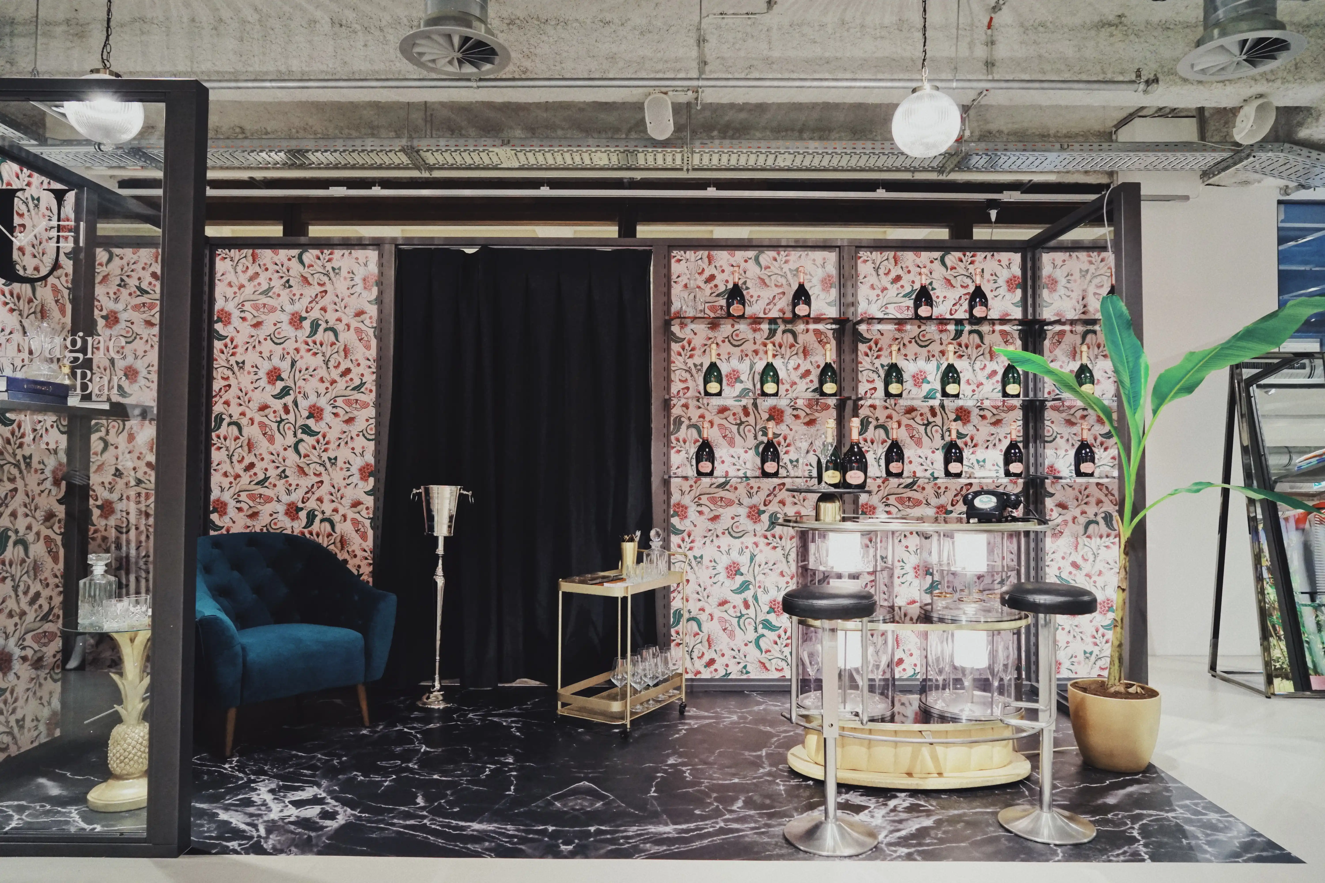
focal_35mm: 24
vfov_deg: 53.1
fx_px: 883
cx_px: 662
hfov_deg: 73.7
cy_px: 442
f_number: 4
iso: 2500
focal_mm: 24
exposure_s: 1/160
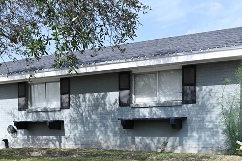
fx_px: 356
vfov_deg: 24.6
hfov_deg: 37.3
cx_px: 90
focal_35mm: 53
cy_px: 153
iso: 100
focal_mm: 24
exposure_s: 1/320
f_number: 6.3
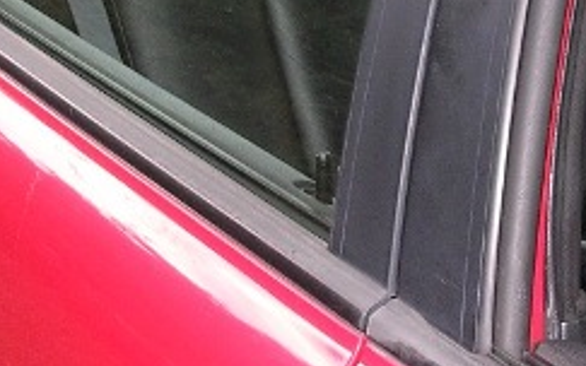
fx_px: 1693
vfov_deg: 12.3
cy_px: 67
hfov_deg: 19.6
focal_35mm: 106
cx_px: 405
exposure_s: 1/30
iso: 50
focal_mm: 5.8
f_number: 2.8
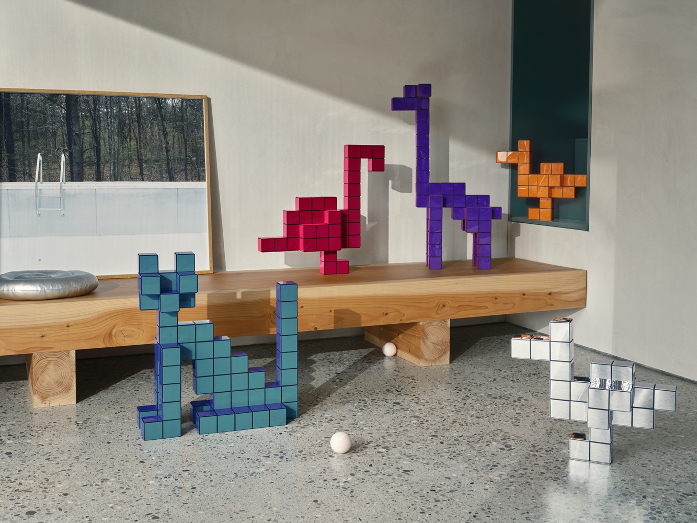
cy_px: 262
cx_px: 348
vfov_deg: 35.1
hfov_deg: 45.8
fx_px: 826
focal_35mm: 41
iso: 640
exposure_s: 1/2
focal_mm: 51.8
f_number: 10
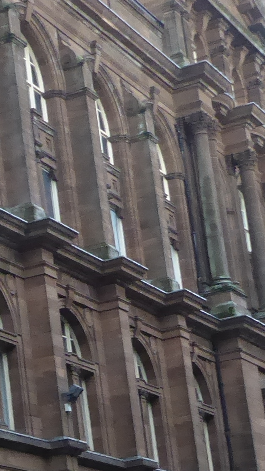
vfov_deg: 16.7
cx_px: -132
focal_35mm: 128
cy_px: 335
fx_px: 1600
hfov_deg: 9.2
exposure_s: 1/125
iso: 800
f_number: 3.7
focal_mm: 6.3
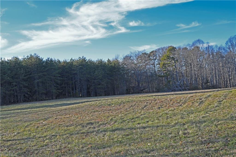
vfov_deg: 31.9
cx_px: 118
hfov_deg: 46.4
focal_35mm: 42
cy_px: 78
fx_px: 275
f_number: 6.3
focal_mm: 28
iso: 100
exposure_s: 1/125
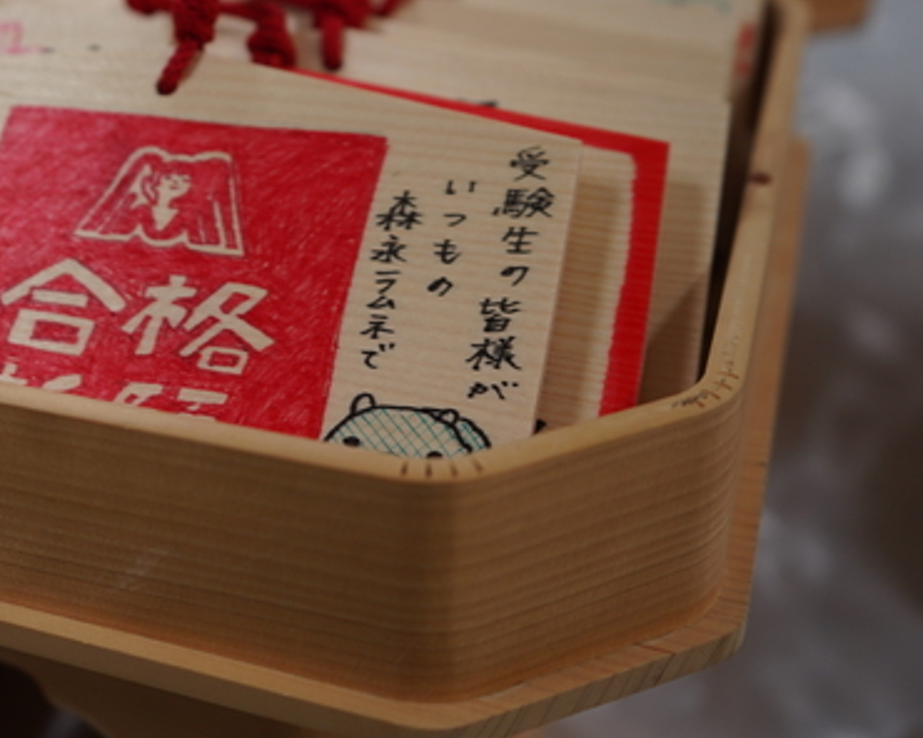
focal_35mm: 52
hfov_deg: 34.6
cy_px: 213
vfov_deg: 28.8
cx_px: 157
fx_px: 1420
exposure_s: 1/160
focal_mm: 32
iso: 400
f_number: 4
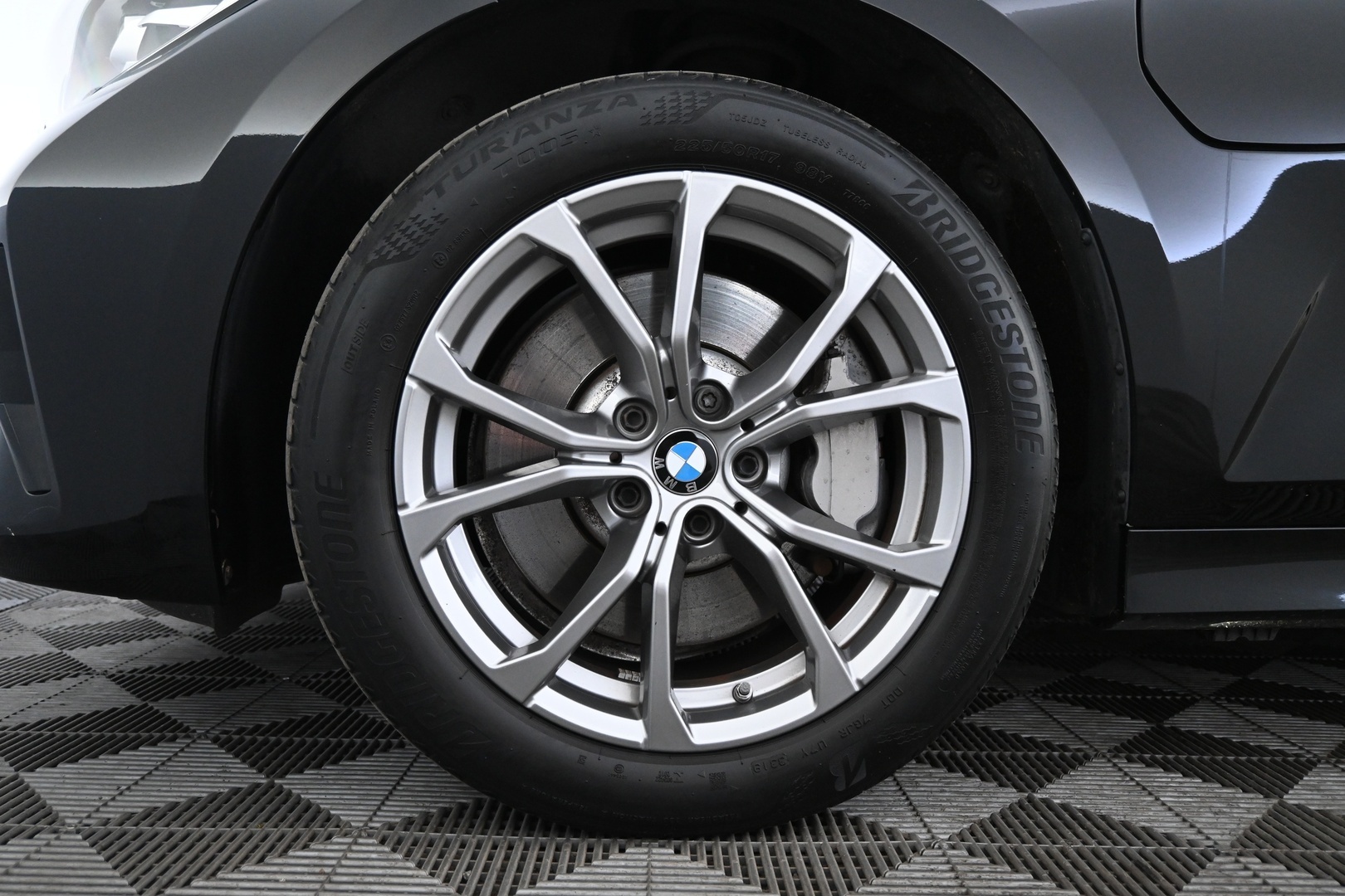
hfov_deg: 65.9
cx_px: 672
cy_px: 448
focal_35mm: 28
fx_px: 1037
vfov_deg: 46.8
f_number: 3.8
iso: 2200
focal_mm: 18.5
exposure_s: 1/30
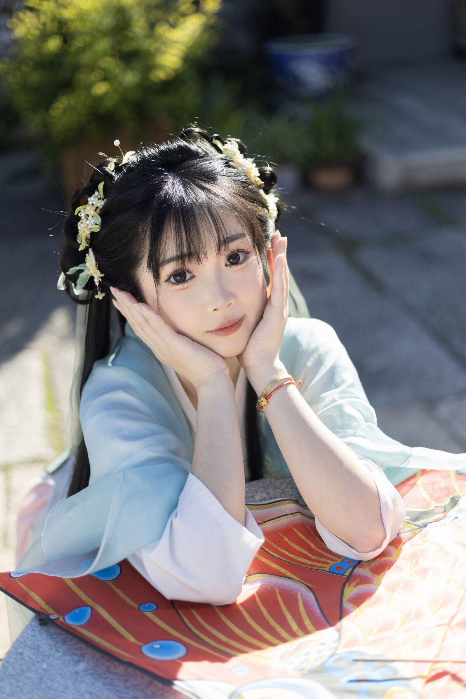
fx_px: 971
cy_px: 350
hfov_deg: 27.0
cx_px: 233
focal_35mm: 50
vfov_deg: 39.6
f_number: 1.8
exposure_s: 1/1250
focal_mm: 50
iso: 100
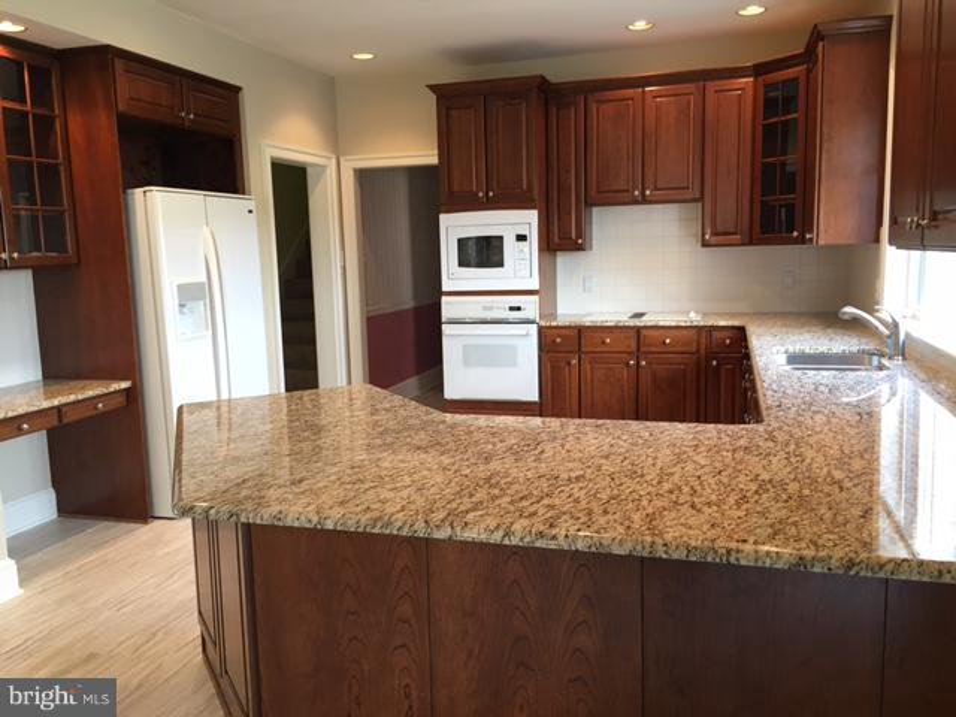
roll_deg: +0.8
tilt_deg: -8.2
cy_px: 358
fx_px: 801
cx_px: 478
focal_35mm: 29
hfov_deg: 61.7
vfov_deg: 48.2
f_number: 2.2
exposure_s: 1/30
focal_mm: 4.15
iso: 80
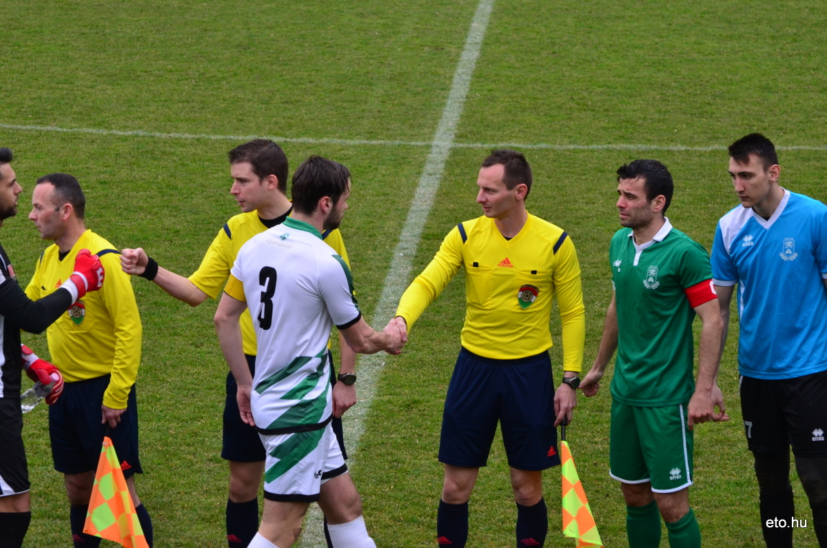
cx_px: 414
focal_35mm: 183
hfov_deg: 11.3
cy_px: 274
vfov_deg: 7.5
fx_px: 4196
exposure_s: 1/640
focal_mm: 122
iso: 800
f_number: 6.3
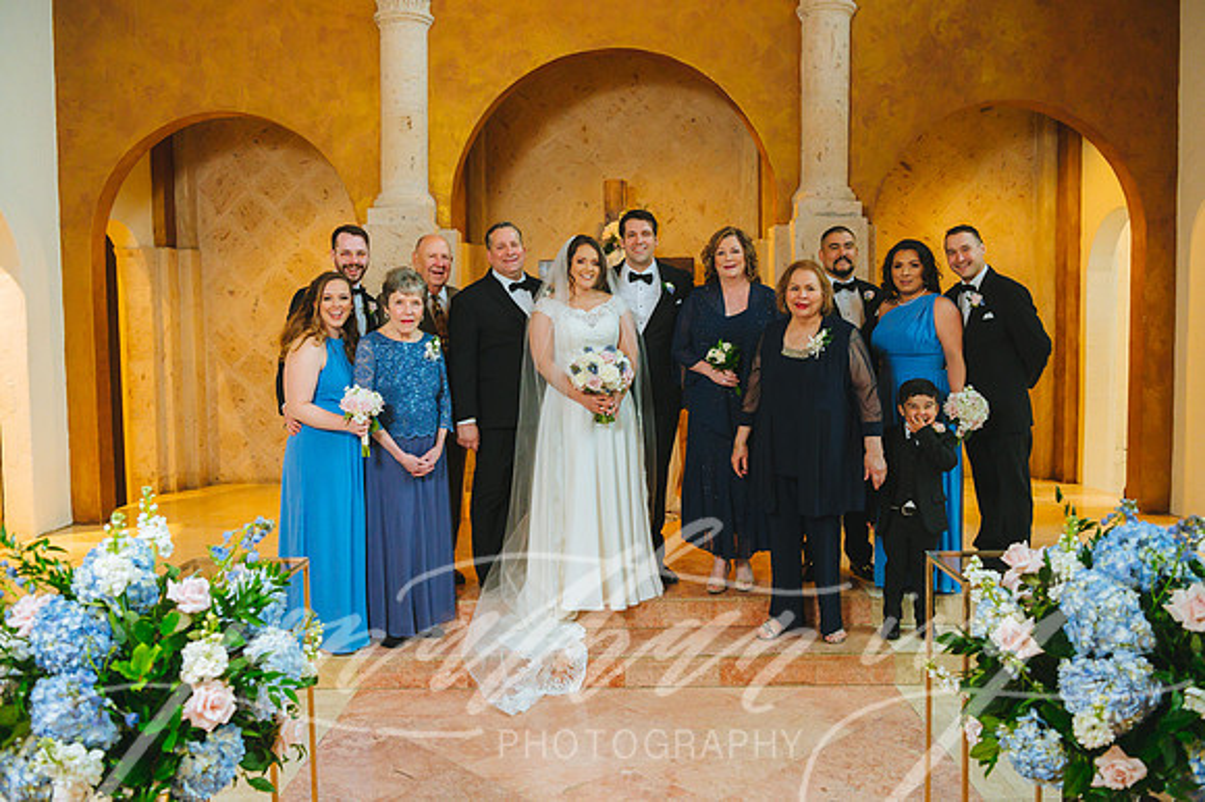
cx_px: 602
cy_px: 401
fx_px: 1037
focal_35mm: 31
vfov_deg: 42.3
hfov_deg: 60.3
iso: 4000
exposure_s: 1/160
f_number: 4
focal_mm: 31
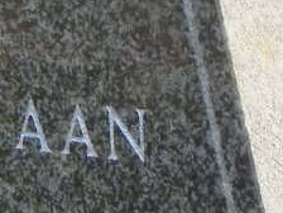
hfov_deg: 2.8
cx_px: -100
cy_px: 370
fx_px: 5813
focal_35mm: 711
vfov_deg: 2.1
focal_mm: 23.6
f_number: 4.5
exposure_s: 1/80
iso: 64
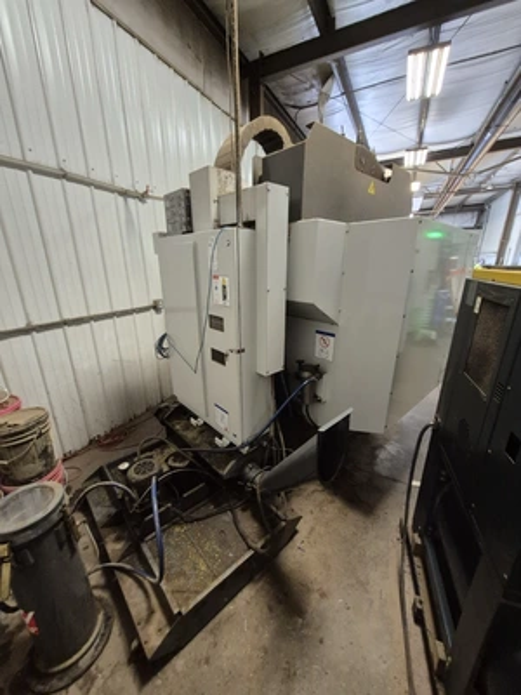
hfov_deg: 89.9
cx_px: 260
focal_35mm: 13
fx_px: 261
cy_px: 348
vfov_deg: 106.2
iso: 500
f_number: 2.2
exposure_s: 1/60
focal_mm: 1.74
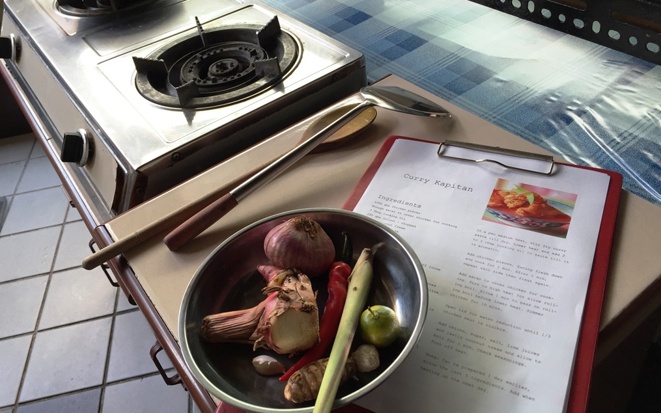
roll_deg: +9.5
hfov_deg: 61.2
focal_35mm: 31
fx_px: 559
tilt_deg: -39.4
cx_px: 328
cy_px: 170
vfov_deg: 40.5
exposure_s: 1/120
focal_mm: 4.15
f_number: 2.2
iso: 50
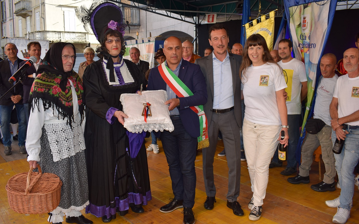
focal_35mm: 31
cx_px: 178
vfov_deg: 40.6
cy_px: 108
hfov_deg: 61.2
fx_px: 303
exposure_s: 1/125
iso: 125
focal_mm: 20
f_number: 5.6
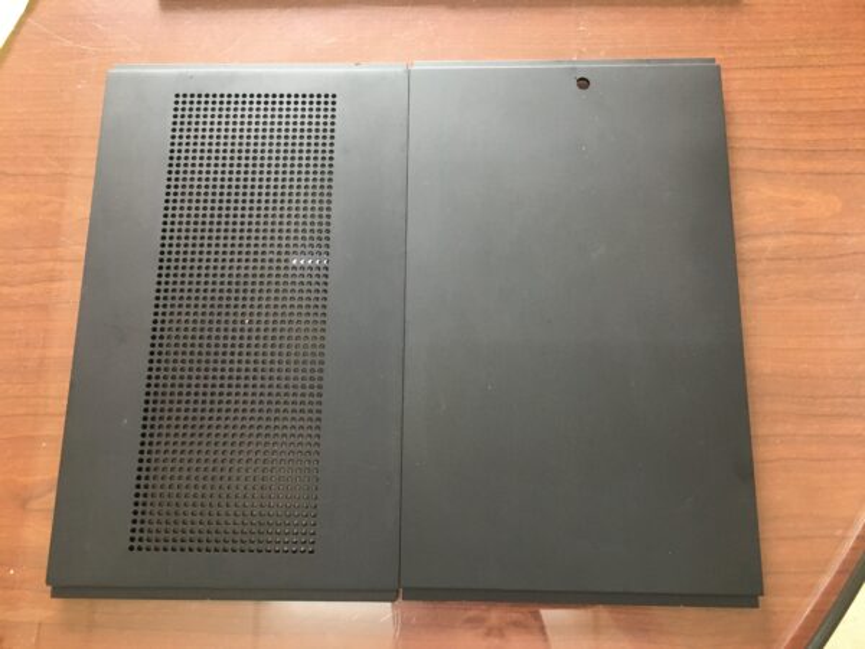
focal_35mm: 29
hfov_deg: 61.7
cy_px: 324
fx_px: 725
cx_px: 432
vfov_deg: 48.2
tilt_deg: -75.2
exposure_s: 1/30
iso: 125
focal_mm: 4.15
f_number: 2.2
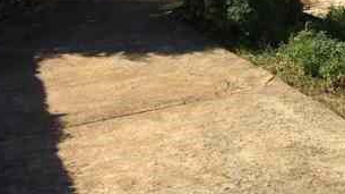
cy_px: -92
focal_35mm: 83
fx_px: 759
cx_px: 403
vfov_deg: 13.7
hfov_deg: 23.6
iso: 32
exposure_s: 1/2415
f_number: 2.2
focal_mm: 4.15
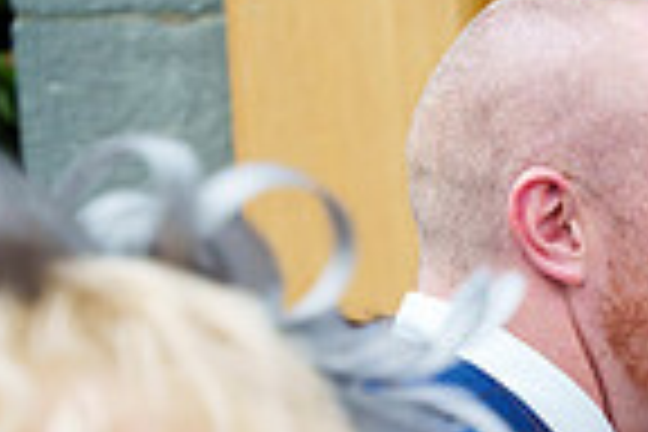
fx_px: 4356
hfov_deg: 8.1
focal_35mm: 242
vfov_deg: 5.6
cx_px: 1292
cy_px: 728
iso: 800
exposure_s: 1/2000
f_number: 3.5
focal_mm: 56
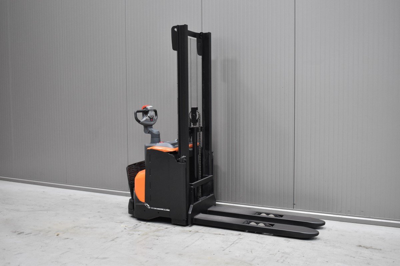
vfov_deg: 35.5
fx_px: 417
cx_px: 200
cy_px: 133
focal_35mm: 38
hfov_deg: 51.3
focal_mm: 25
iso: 1600
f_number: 5
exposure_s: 1/50
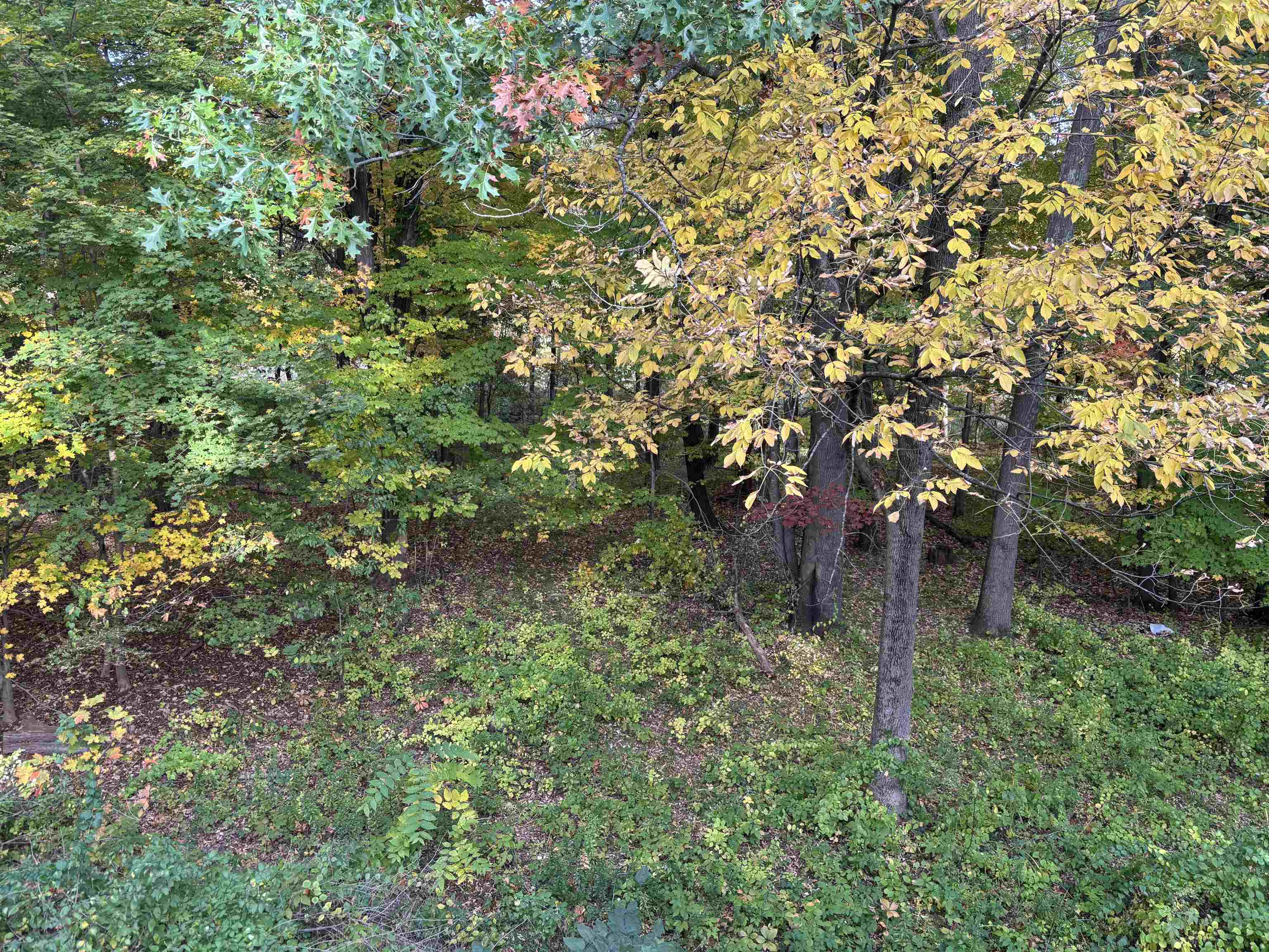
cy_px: 476
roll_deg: +0.4
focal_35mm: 26
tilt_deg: -12.5
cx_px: 634
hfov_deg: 67.3
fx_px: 953
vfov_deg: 53.1
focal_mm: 5.96
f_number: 1.6
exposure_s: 1/121
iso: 64
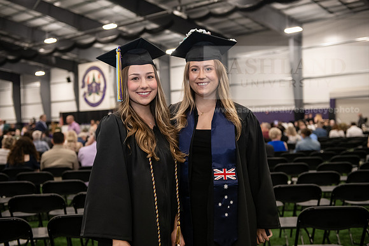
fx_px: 492
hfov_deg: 41.1
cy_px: 123
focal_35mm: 48
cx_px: 184
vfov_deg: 28.1
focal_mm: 48
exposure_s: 1/160
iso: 2500
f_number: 3.2
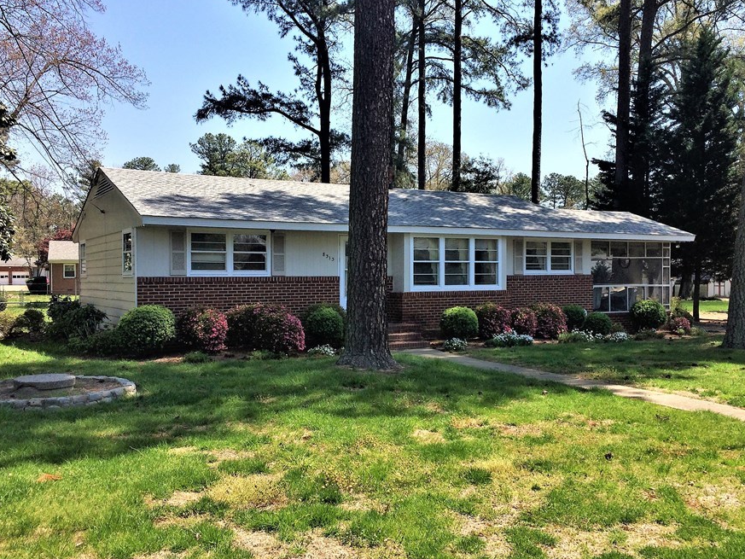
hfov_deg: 53.9
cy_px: 294
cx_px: 390
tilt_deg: -1.9
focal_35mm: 34
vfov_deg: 41.8
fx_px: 732
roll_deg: +1.5
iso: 32
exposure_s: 1/1368
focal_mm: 4.15
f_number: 2.2
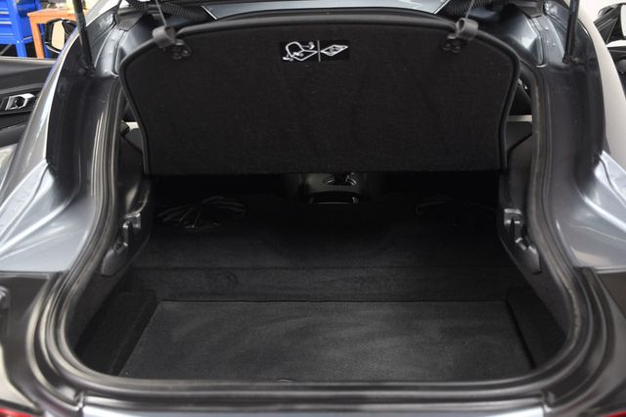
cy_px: 208
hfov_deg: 48.5
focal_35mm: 40
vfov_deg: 33.4
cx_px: 313
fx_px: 695
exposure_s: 1/160
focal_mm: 27
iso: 100
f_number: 4
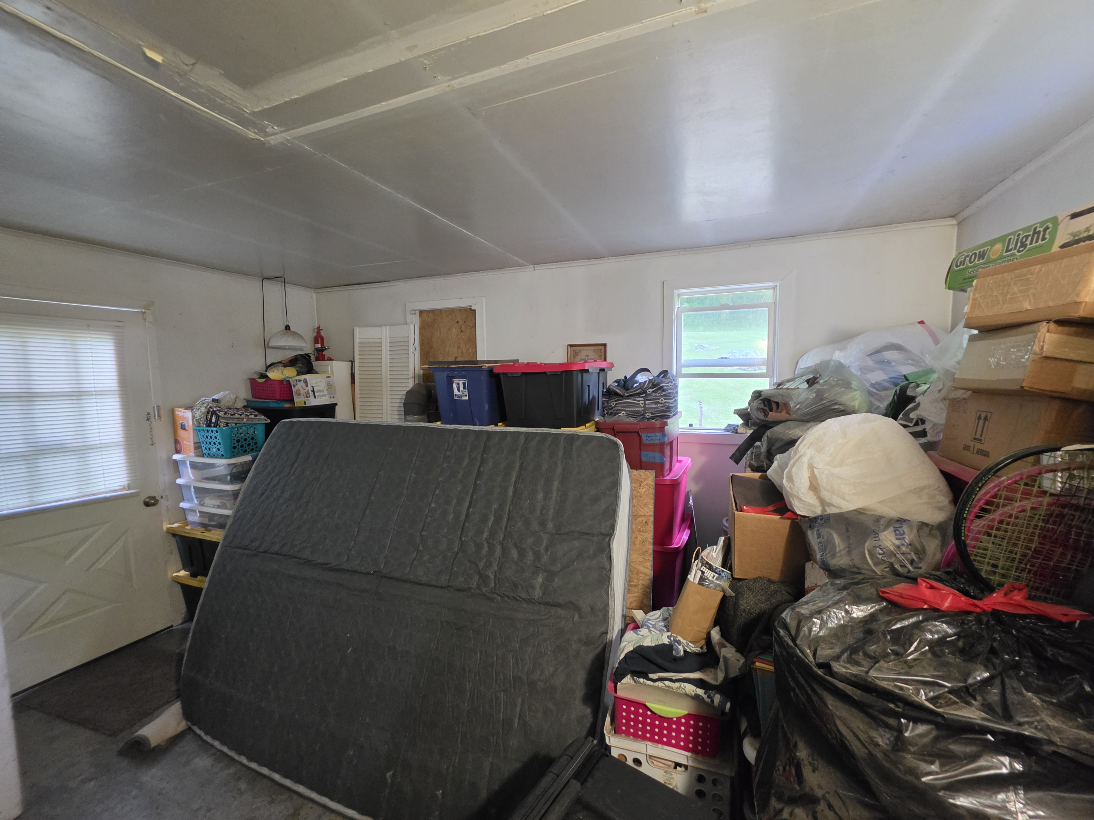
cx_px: 547
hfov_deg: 106.2
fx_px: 411
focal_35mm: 13
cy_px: 410
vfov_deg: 89.9
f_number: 1.9
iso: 500
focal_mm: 2.2
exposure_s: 1/60
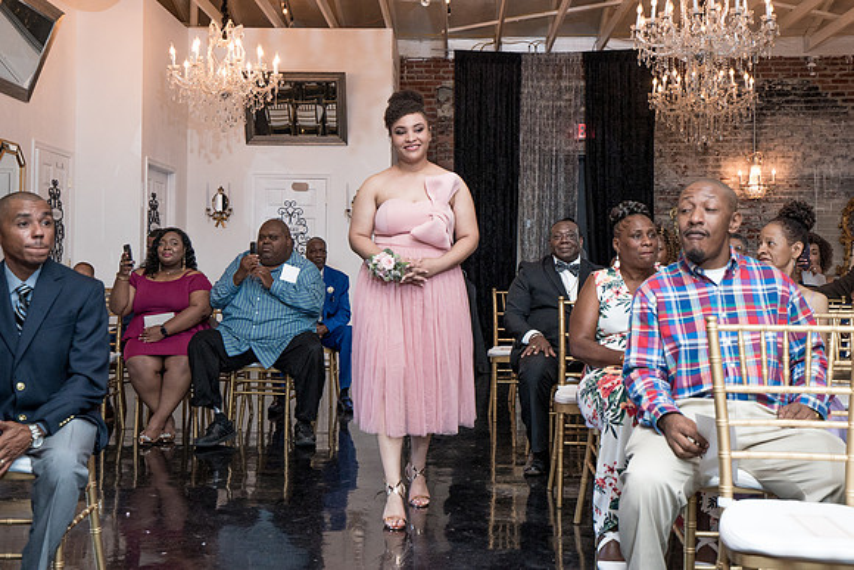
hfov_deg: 44.1
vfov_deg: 30.2
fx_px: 1053
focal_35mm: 44
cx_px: 425
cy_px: 252
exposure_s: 1/200
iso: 2000
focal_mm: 35
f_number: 4
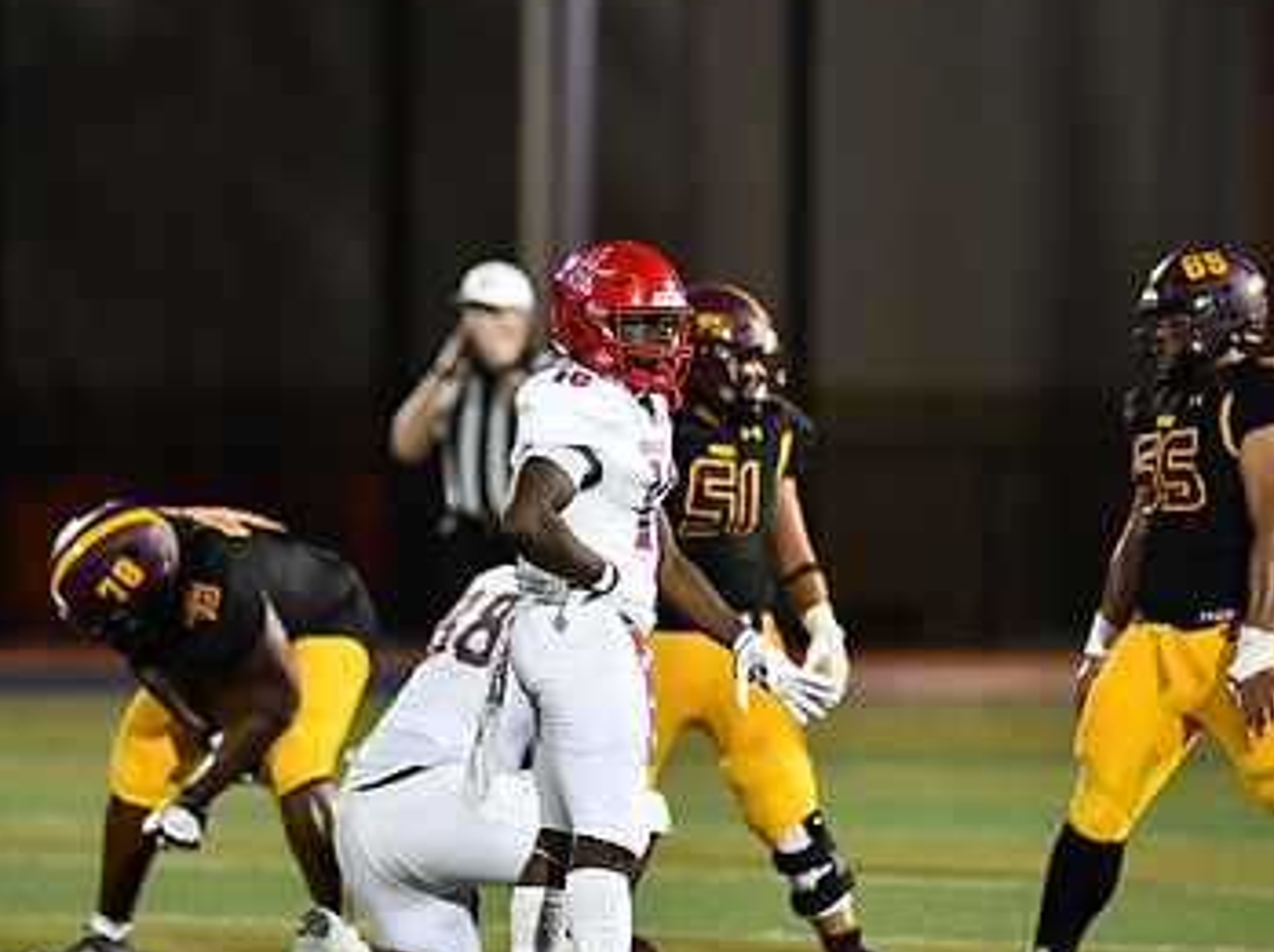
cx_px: 639
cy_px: 538
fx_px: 17648
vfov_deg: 3.1
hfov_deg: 4.1
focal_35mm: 480
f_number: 2.8
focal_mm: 300
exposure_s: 1/1000
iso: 3200
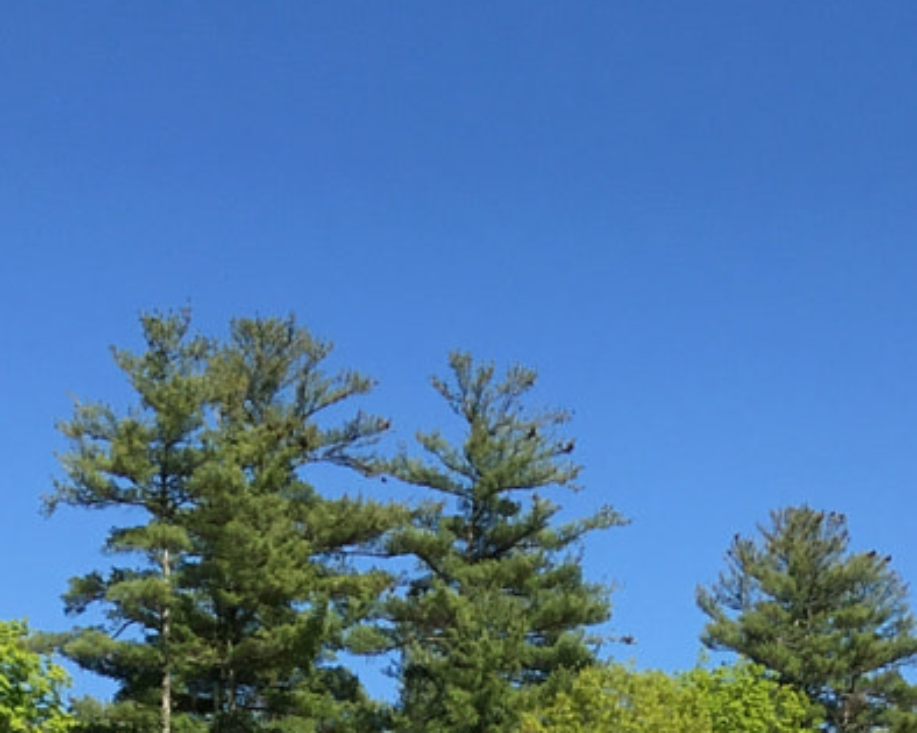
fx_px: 3120
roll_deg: +1.6
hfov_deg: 16.7
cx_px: 479
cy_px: 1792
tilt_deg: -7.9
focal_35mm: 115
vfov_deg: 11.1
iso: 25
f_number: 2.2
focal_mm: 4.15
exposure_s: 1/1068
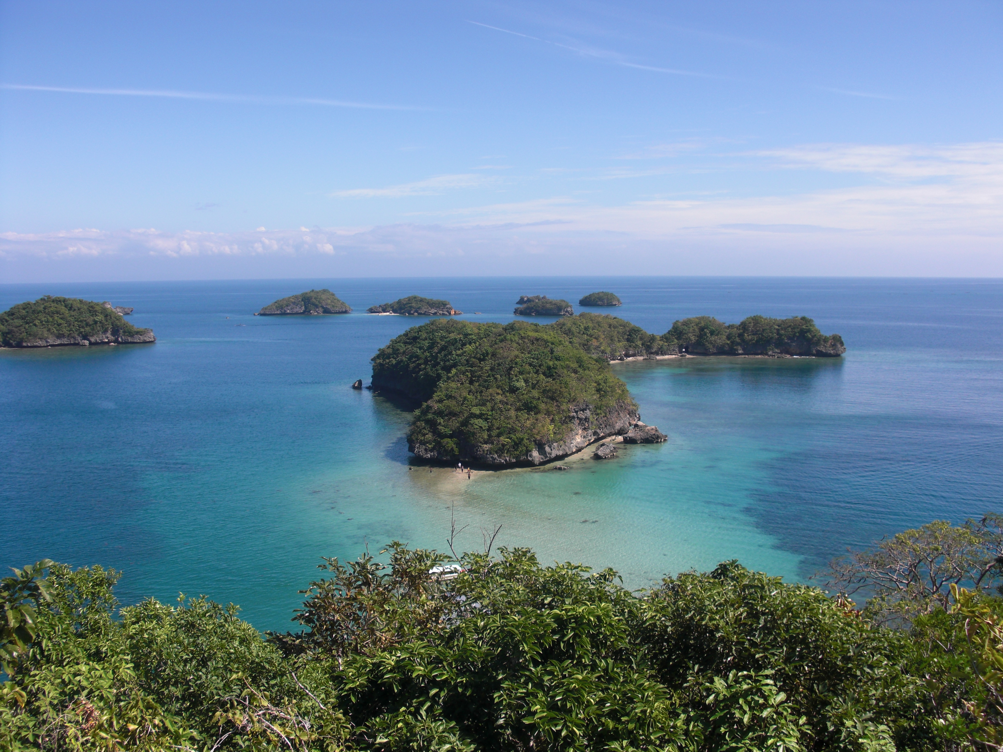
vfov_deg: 39.7
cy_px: 376
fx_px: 1043
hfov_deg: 51.4
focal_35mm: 36
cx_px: 502
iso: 50
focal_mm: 6.3
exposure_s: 1/125
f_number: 7.9
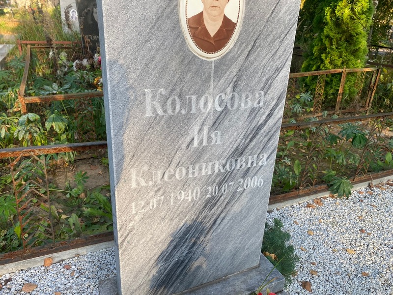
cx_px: 196
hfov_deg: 67.3
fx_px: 295
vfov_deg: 53.1
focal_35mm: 26
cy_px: 148
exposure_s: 1/308
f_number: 1.8
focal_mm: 4.25
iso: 32
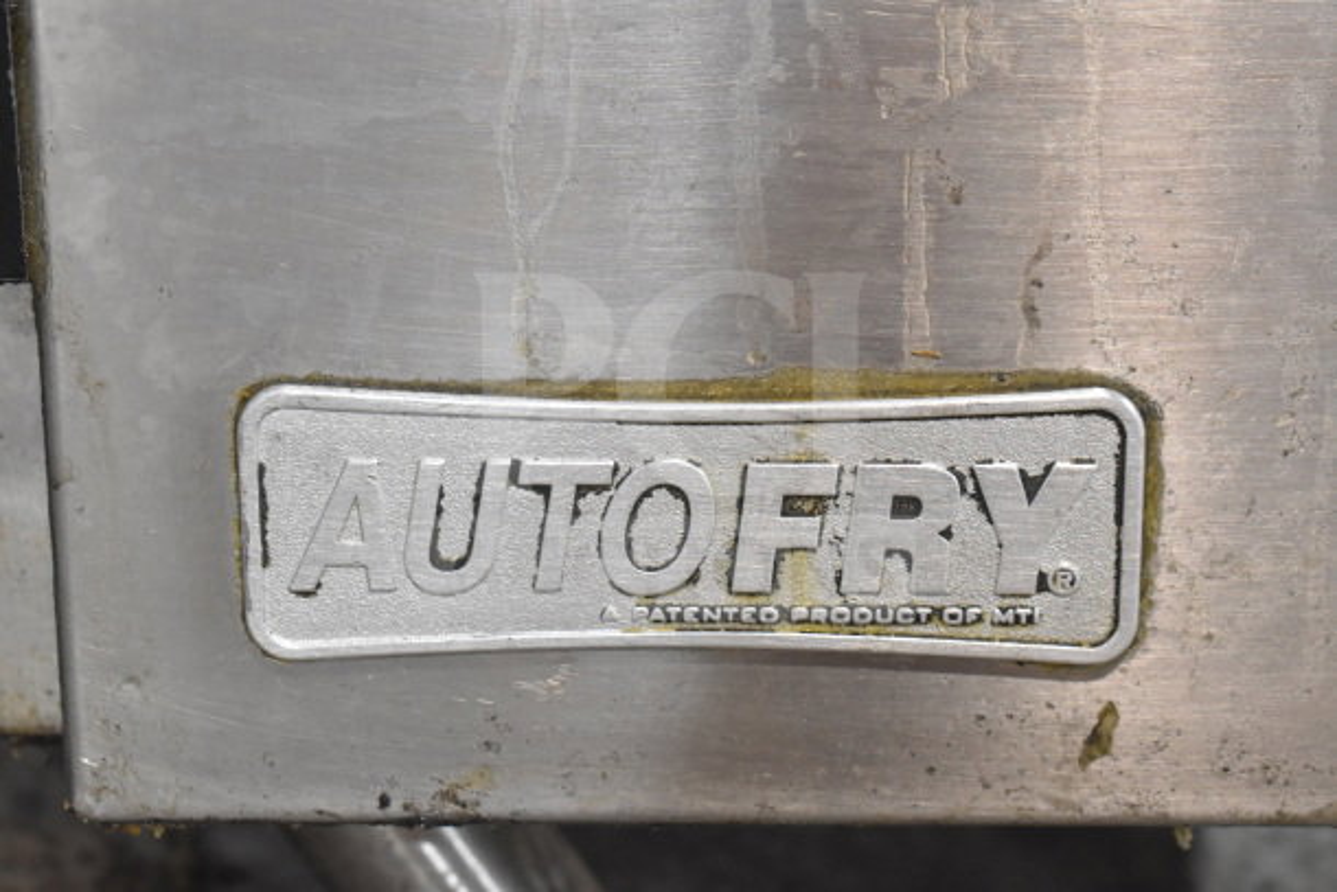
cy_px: 446
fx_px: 2897
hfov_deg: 26.0
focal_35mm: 78
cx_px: 668
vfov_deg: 17.5
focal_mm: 52
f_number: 5.6
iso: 3200
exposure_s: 1/80
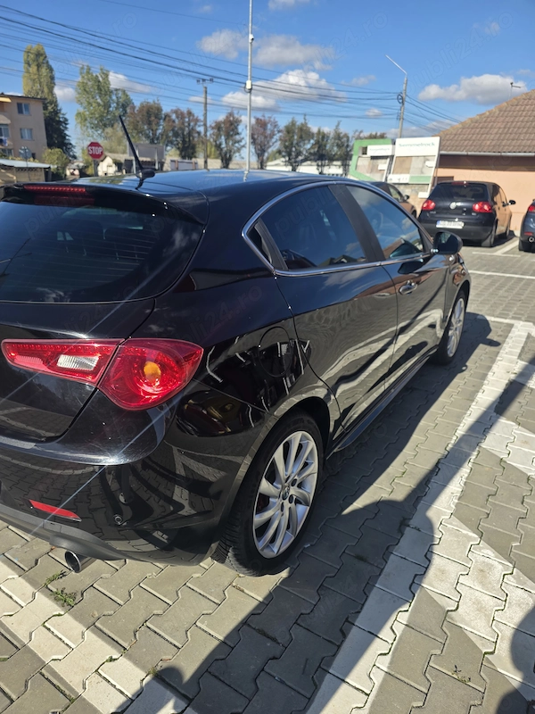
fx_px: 474
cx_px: 268
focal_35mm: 23
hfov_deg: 58.9
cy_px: 357
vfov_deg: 73.9
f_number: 1.7
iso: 80
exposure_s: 1/4766
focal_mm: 6.3
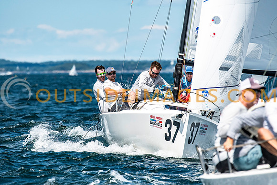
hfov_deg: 4.6
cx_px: 138
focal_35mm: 450
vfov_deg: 3.1
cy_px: 92
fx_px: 3463
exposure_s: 1/5000
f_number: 5.6
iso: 500
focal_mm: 300
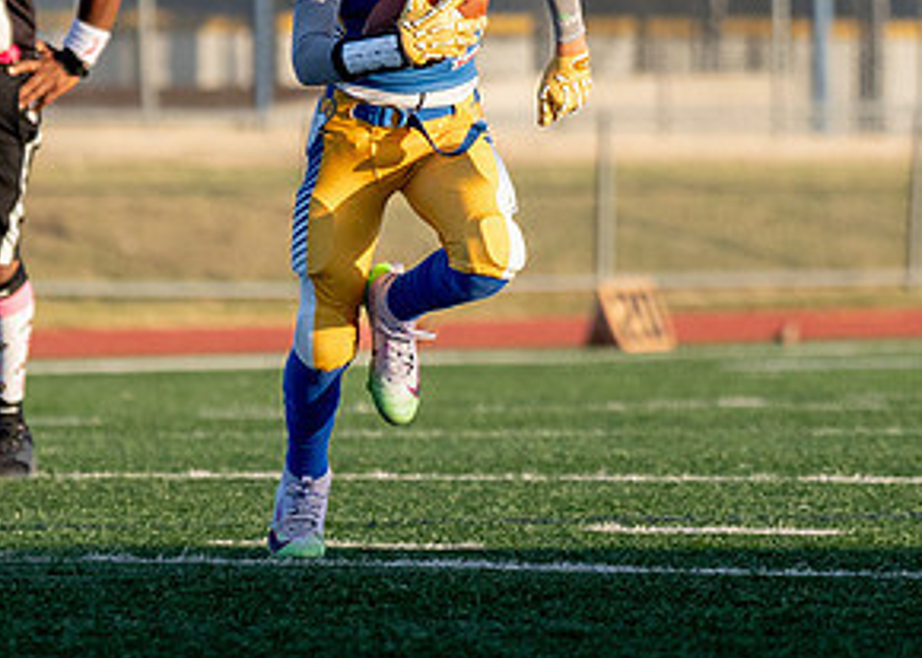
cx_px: 274
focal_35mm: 571
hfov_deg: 3.5
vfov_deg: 2.5
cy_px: 95
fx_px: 14948
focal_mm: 126
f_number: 2.8
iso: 250
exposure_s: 1/3200
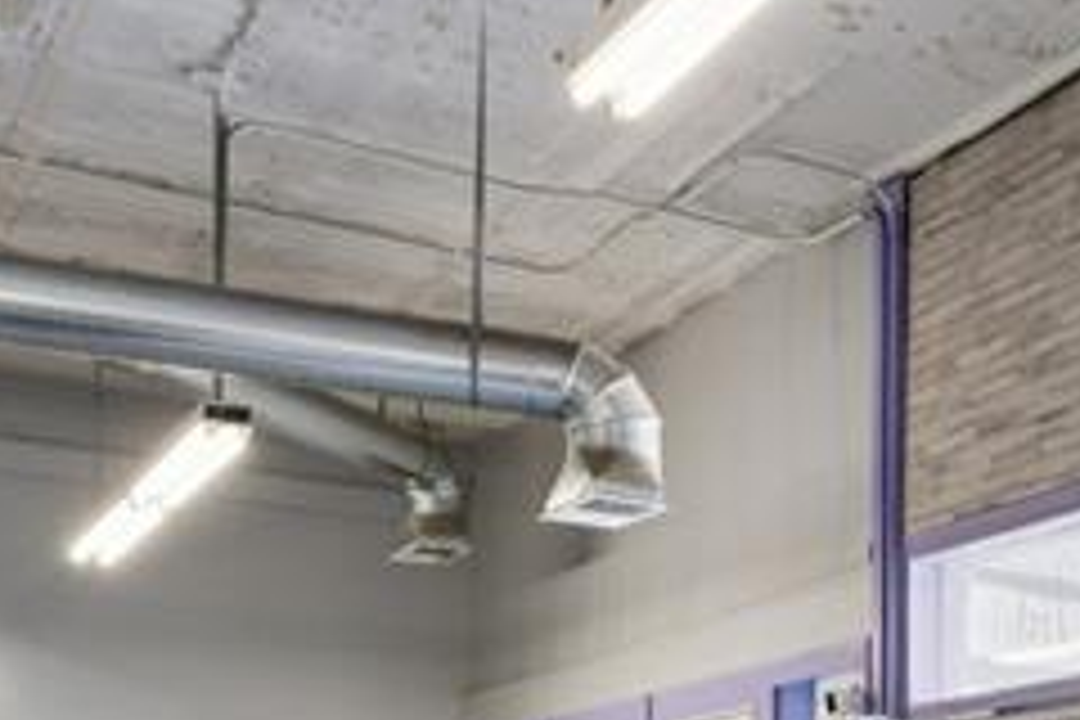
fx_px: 2035
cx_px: 1746
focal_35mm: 68
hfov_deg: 22.5
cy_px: 918
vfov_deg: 18.7
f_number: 13
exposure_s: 1/6
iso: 320
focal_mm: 15.9
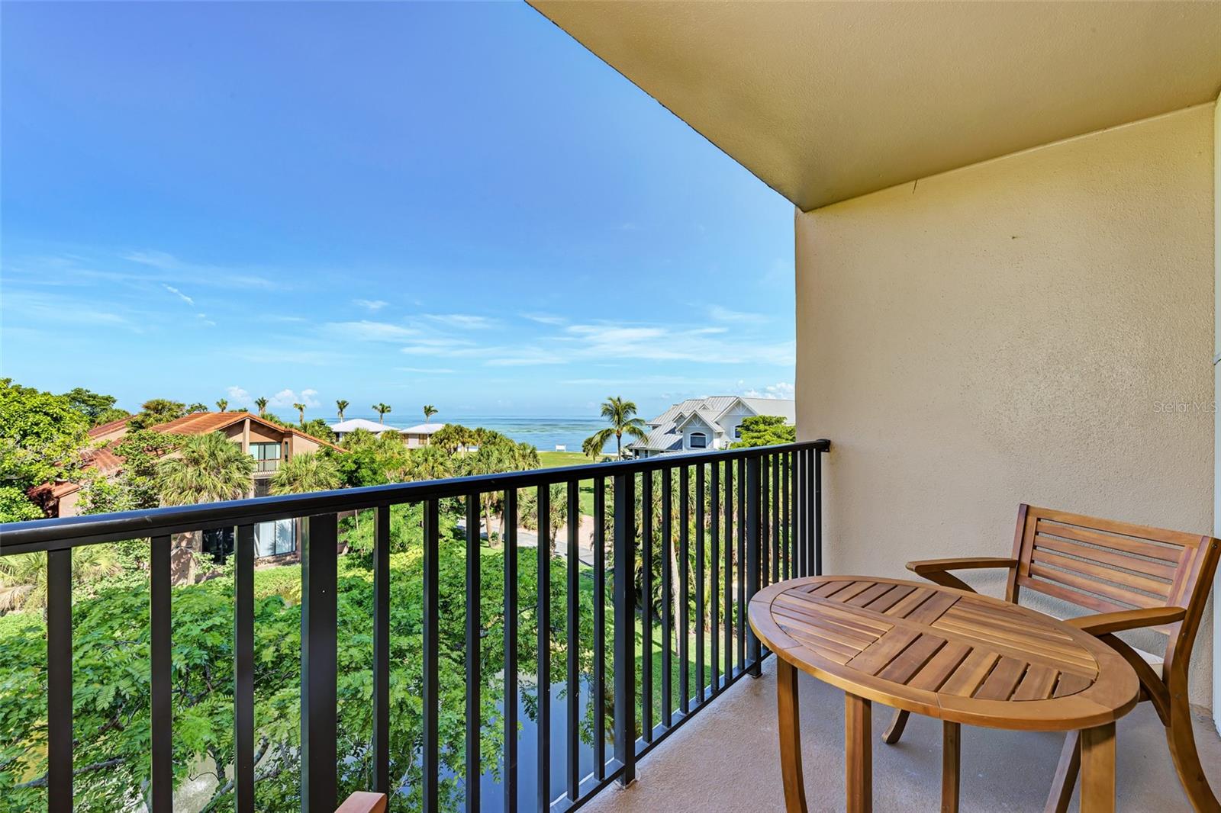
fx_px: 509
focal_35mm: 15
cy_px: 406
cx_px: 610
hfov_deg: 100.4
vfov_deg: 77.3
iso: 100
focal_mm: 15
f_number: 14
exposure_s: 1/50
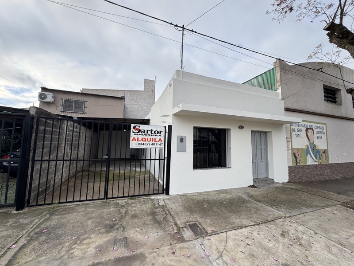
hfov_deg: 102.1
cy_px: 133
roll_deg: -0.5
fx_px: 143
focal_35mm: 14
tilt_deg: +4.9
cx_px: 177
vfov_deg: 85.7
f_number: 2.2
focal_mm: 2.22
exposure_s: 1/430
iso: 40
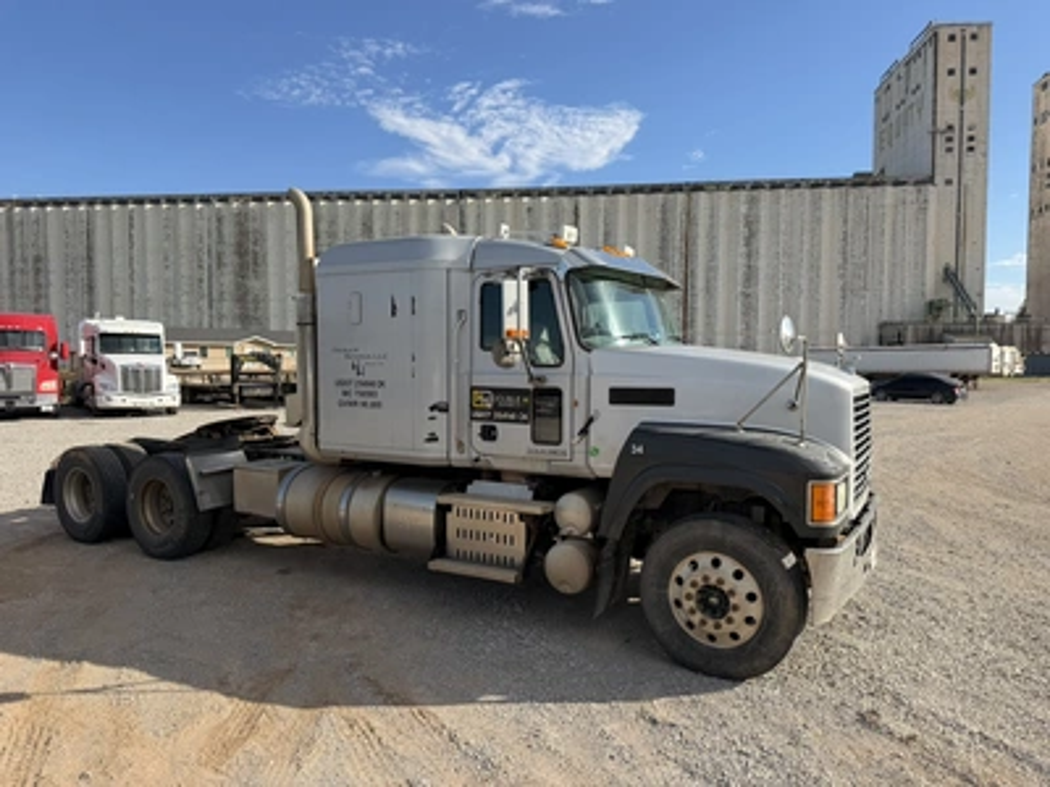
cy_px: 394
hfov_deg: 71.6
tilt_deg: -1.9
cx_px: 525
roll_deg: +0.4
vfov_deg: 56.8
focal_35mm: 24
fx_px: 728
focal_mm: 6.76
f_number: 1.78
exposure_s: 1/3953
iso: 80
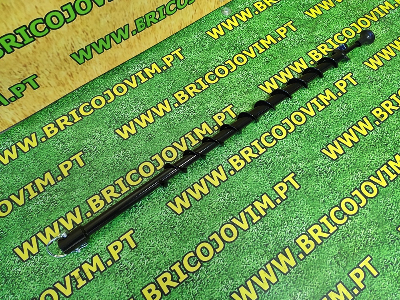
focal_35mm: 26
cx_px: 200
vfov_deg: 53.1
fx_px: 300
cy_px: 150
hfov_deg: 67.3
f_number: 1.75
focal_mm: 4.77
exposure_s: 1/33
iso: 1333
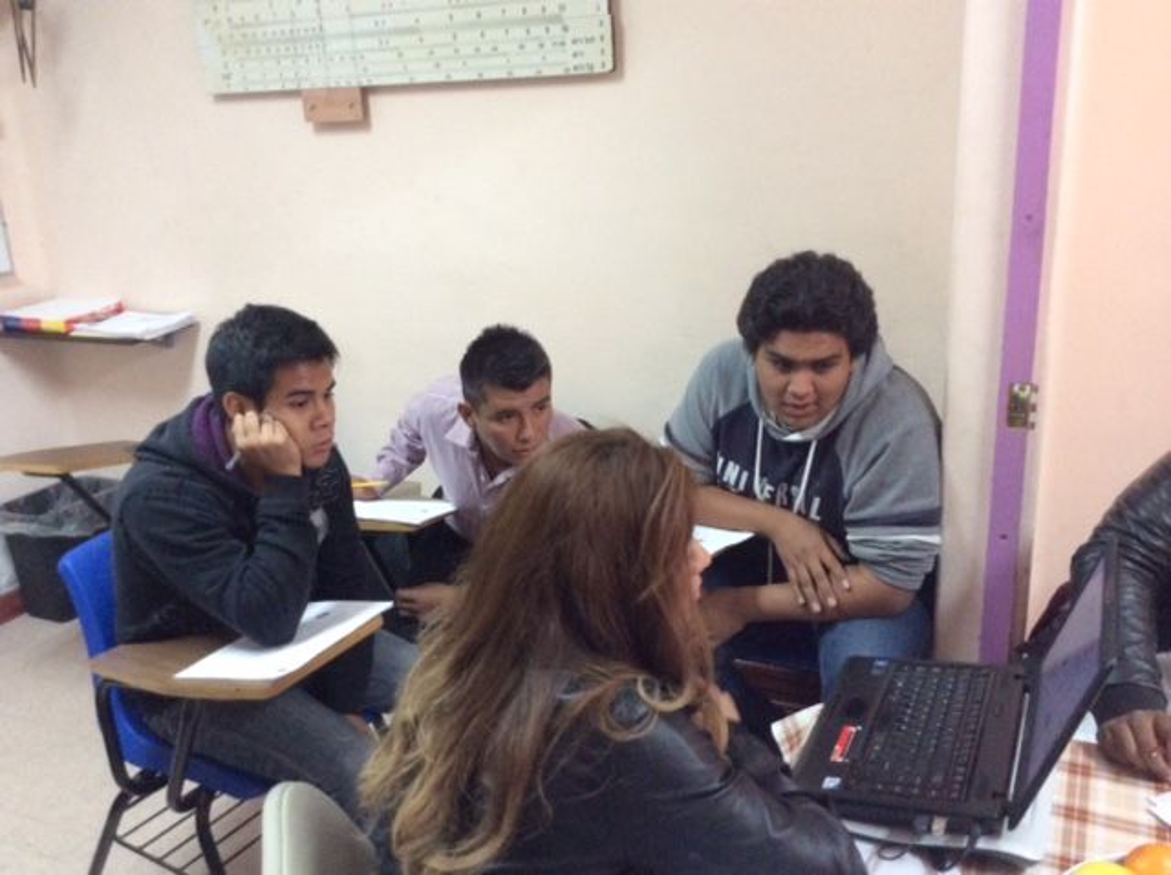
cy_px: 438
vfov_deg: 42.8
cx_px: 586
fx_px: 1115
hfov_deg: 55.4
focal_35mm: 33
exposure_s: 1/20
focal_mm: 3.3
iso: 320
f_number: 2.4
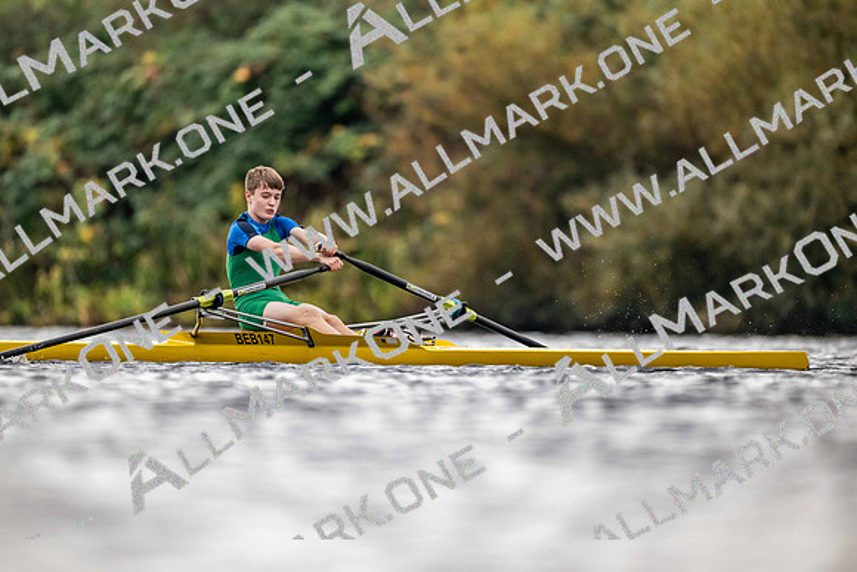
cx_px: 428
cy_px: 286
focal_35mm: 600
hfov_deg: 3.4
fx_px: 14286
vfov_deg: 2.3
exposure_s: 1/2500
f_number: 4
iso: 2000
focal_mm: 600
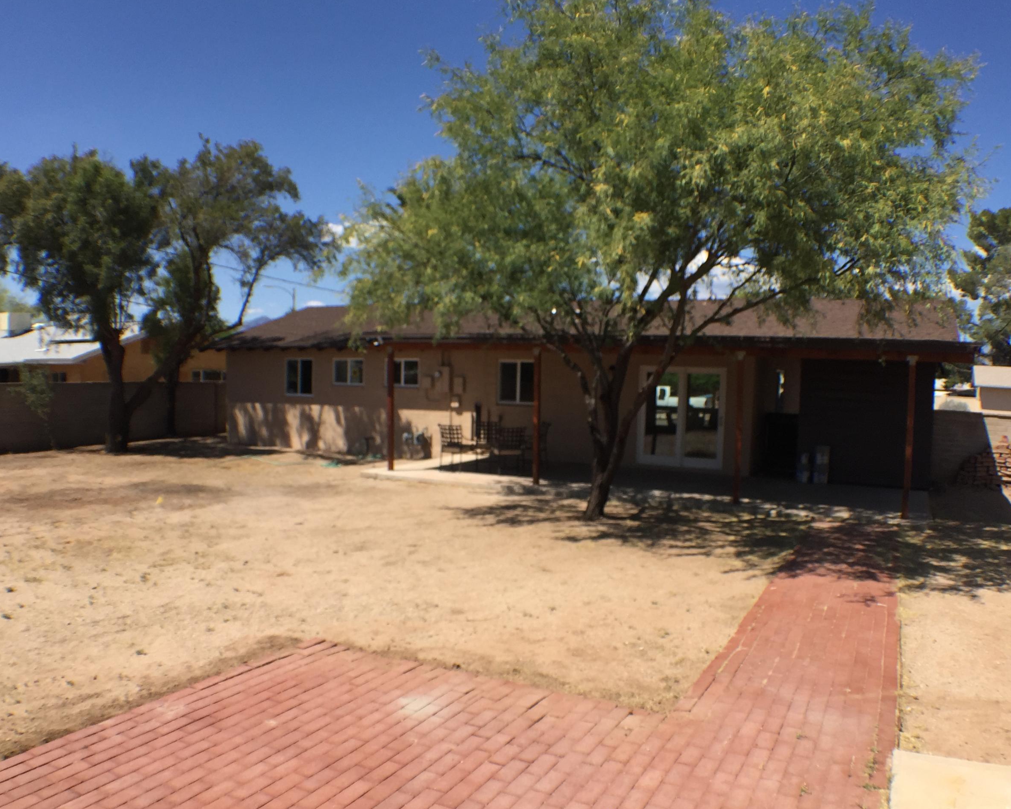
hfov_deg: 50.2
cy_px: 465
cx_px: 559
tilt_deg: -7.0
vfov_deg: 41.0
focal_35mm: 36
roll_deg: -1.9
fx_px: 1077
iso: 32
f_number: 2.2
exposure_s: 1/2326
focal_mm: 4.15
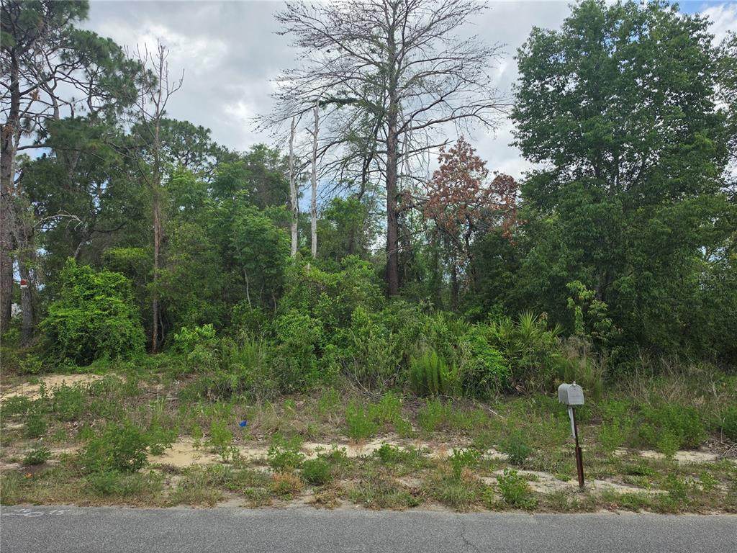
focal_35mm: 23
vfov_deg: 58.9
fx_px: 490
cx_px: 368
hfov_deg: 73.9
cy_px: 276
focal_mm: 6.5
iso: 64
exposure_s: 1/6352
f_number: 1.4
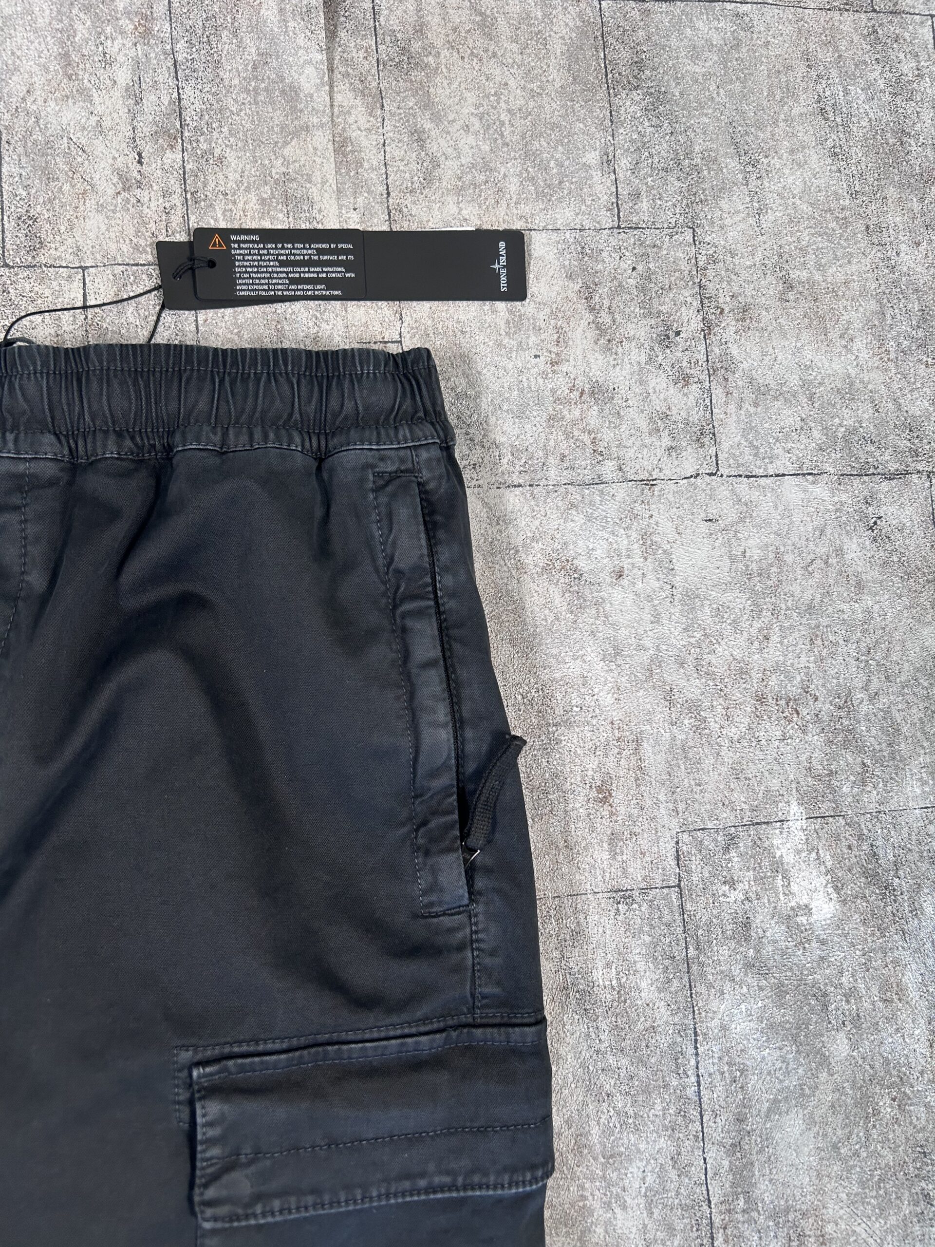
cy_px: 624
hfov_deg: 53.1
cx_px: 468
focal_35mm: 26
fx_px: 936
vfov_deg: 67.3
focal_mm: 5.7
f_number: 1.5
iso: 125
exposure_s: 1/73
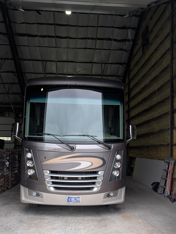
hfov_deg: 46.8
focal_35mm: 30
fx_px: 203
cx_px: 79
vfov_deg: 59.3
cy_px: 143
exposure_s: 1/135
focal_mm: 6.9
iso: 62
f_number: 1.68
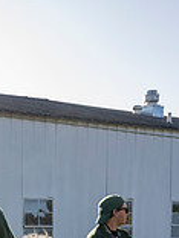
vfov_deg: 21.5
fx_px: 593
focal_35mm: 86
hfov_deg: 15.2
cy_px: 268
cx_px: -130
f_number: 4
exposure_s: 1/500
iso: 125
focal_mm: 24
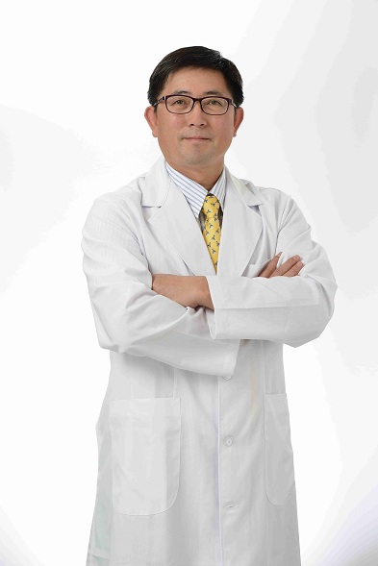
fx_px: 1354
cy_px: 283
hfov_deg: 15.9
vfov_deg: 23.6
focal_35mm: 86
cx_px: 189
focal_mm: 86
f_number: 11
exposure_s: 1/125
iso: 125
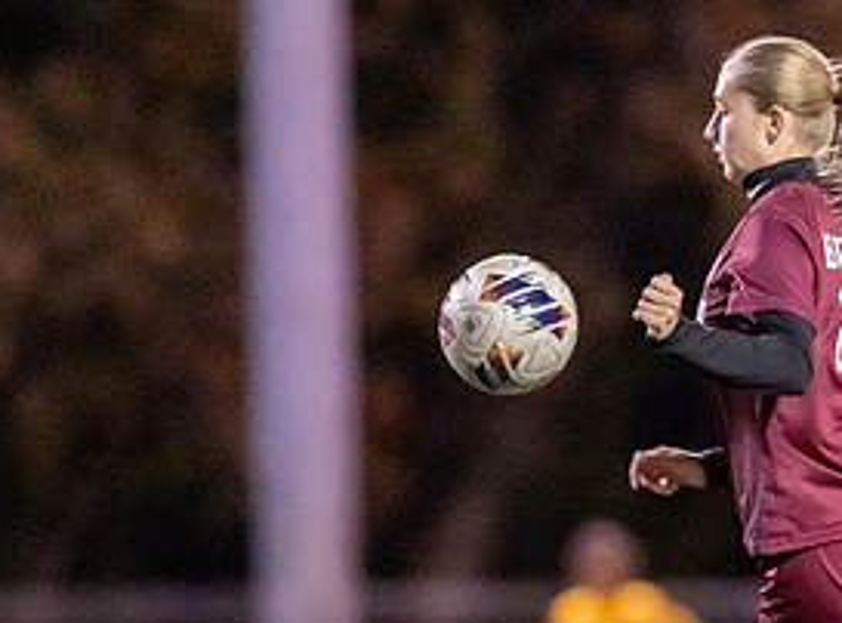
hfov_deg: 2.1
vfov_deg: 1.5
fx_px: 23384
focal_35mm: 966
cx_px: 796
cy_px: 530
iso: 5000
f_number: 2.8
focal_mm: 300
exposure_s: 1/640
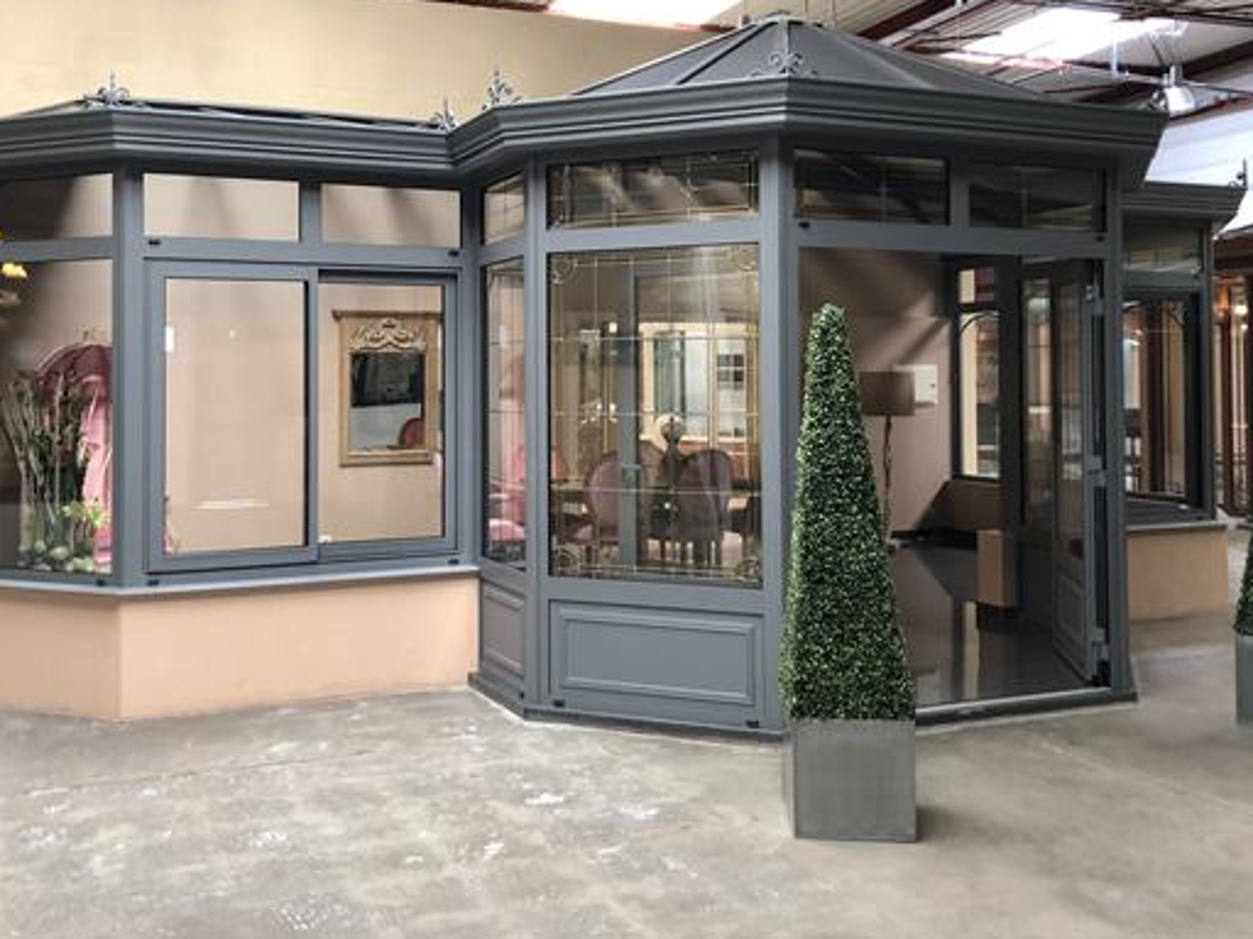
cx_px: 524
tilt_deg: +1.2
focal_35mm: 35
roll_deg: +0.1
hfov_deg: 52.4
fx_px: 1267
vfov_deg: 40.5
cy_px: 364
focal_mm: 3.99
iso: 64
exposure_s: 1/17
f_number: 1.8
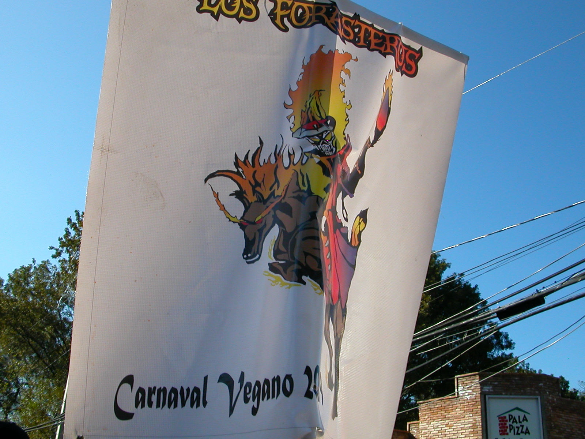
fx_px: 625
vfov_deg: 38.7
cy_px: 220
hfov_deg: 50.1
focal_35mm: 37
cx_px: 292
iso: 100
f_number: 4.5
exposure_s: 1/524
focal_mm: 5.6
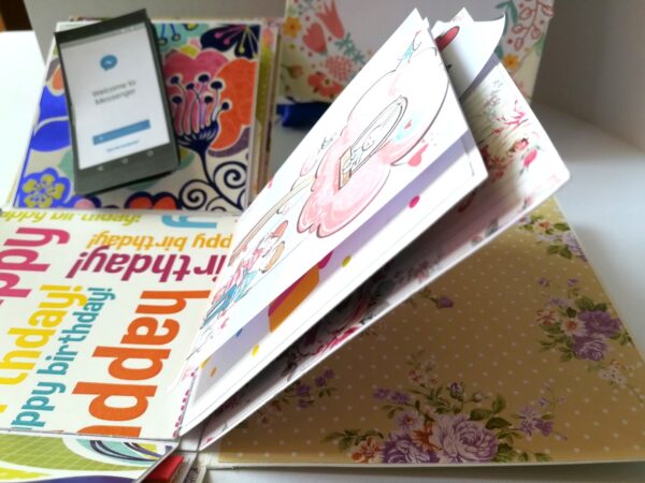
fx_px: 484
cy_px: 242
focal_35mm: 26
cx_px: 322
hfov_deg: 67.3
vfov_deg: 53.1
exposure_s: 1/60
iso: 64
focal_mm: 3.83
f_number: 2.2
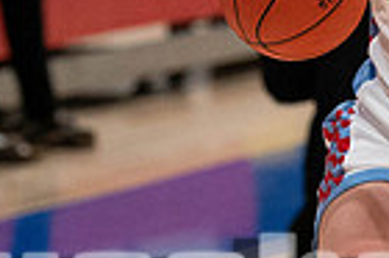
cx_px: 537
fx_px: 10804
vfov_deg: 1.4
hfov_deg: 2.1
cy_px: 12
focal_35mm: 1001
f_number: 2.8
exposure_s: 1/1000
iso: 3200
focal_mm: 154
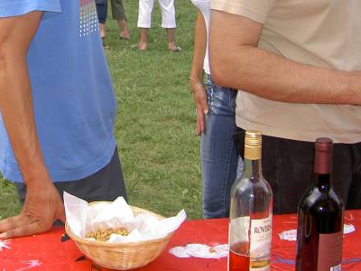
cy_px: 9
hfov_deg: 24.5
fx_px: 813
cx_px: 60
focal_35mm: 78
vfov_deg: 18.5
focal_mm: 8
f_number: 2.8
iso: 100
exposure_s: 1/100
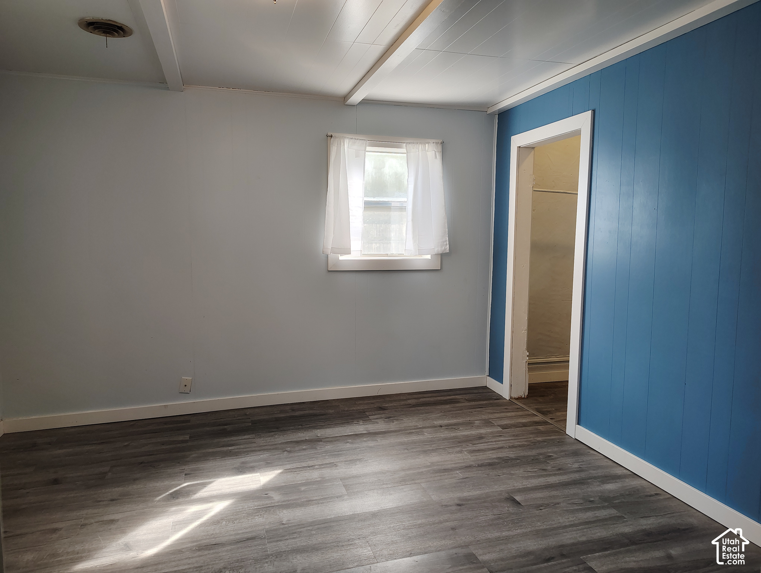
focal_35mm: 24
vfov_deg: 56.9
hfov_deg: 71.5
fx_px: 528
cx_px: 380
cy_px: 286
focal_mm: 5.56
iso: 722
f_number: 1.8
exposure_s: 1/120
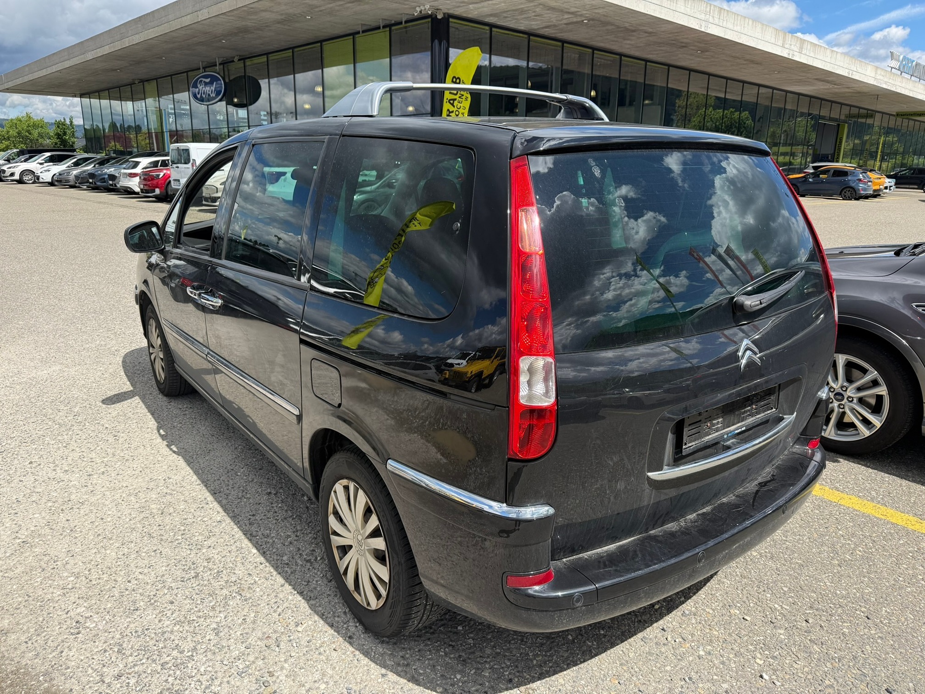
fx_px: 641
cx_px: 462
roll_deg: -1.3
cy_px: 347
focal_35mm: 24
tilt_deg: -14.4
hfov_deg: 71.6
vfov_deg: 56.8
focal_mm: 6.76
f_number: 1.78
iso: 100
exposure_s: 1/3953
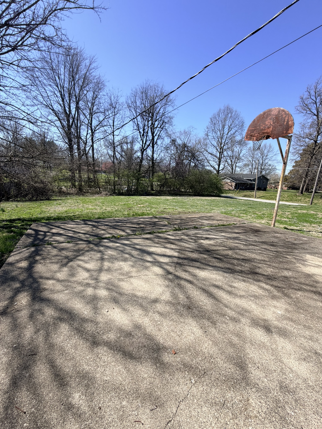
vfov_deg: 102.1
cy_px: 214
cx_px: 161
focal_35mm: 14
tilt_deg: -12.3
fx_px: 174
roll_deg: -3.9
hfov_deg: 85.7
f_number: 2.2
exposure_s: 1/770
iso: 25
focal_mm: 2.22
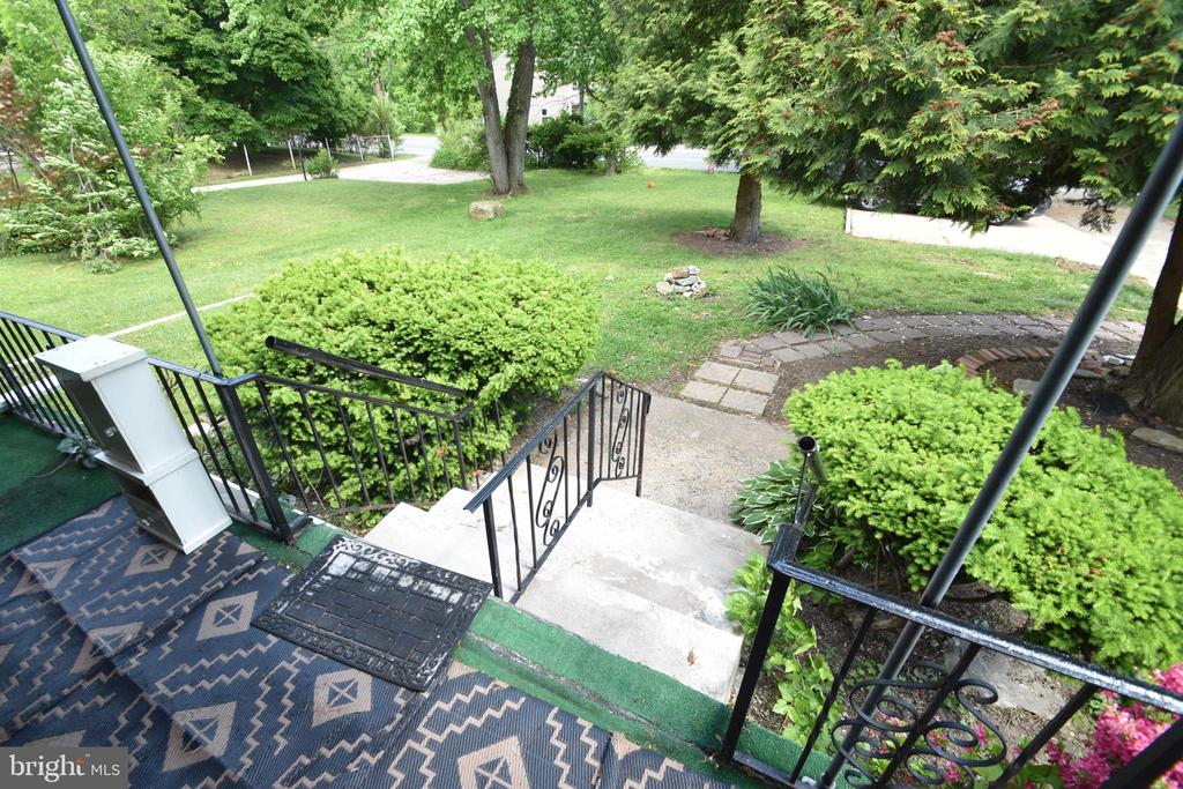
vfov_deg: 77.3
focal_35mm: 15
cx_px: 592
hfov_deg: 100.4
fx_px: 493
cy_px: 394
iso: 400
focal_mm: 10
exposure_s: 1/160
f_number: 6.3
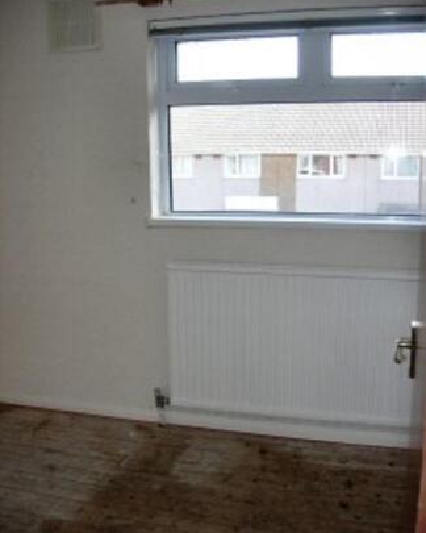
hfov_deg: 37.3
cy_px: 274
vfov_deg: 45.8
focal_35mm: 40
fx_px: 630
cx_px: 214
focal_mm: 7.8
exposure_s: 1/136
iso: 79
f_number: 2.8
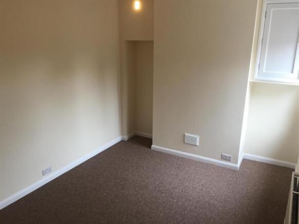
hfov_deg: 61.7
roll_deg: -0.1
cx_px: 150
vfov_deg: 48.2
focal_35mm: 29
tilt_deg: -16.8
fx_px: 250
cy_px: 112
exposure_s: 1/33
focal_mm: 4.15
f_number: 2.2
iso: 64
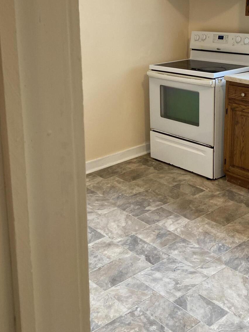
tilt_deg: -11.4
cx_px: 154
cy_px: 100
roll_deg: +0.6
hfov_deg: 31.4
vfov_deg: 40.5
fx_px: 441
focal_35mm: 46
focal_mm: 4.25
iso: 100
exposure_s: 1/60
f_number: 1.8
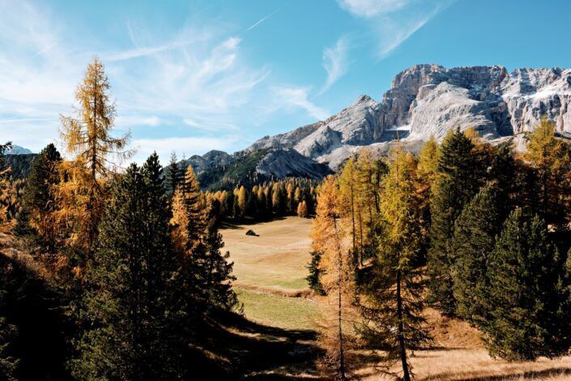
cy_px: 190
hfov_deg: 73.7
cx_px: 286
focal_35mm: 24
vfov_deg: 53.1
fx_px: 381
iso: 800
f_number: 10
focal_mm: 16
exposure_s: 1/550
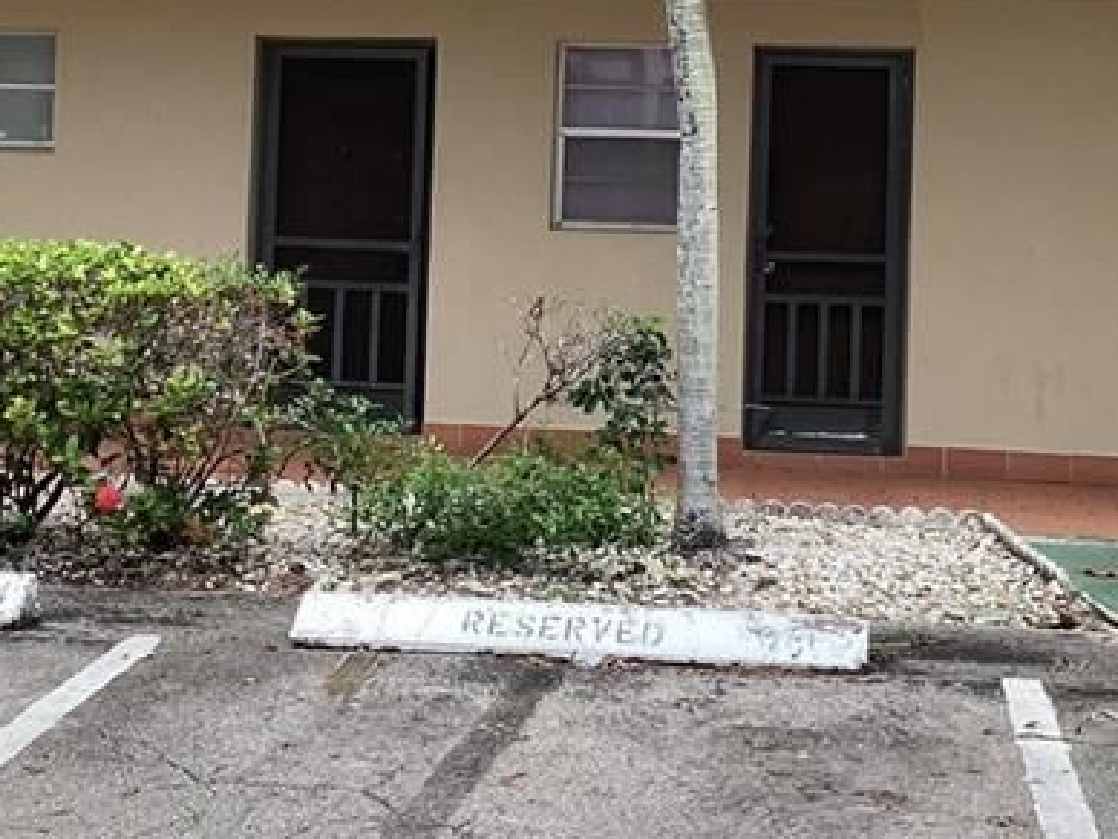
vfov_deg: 22.5
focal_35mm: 64
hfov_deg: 30.3
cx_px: 585
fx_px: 2067
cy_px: 136
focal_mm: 3.3
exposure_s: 1/426
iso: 25
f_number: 2.4
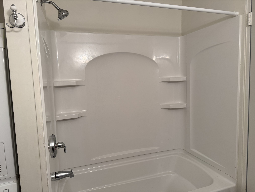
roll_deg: +1.8
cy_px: 96
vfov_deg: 56.8
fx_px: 177
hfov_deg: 71.6
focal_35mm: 24
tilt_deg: -6.3
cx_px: 128
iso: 160
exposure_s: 1/120
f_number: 1.78
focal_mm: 6.76
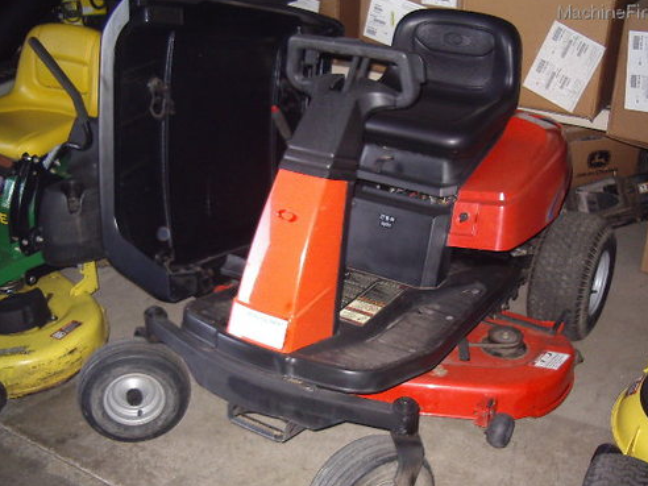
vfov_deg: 34.3
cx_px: 356
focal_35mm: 42
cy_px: 262
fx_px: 786
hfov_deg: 44.7
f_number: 2.6
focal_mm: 5.8
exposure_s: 1/60
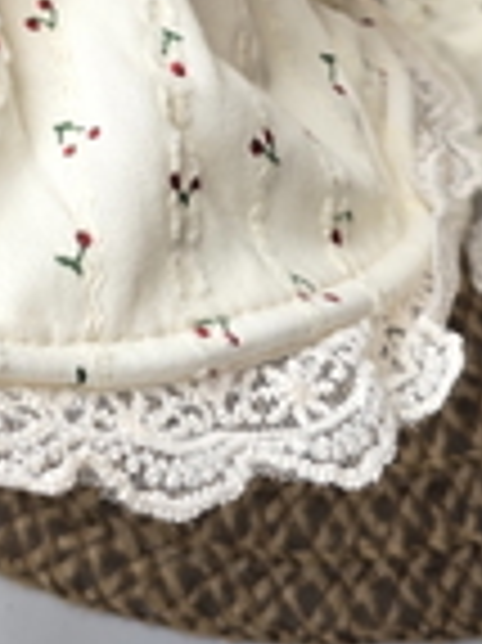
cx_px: -117
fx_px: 1599
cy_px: -250
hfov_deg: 16.4
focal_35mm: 86
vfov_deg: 20.3
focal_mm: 6.3
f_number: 1.7
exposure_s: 1/180
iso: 40
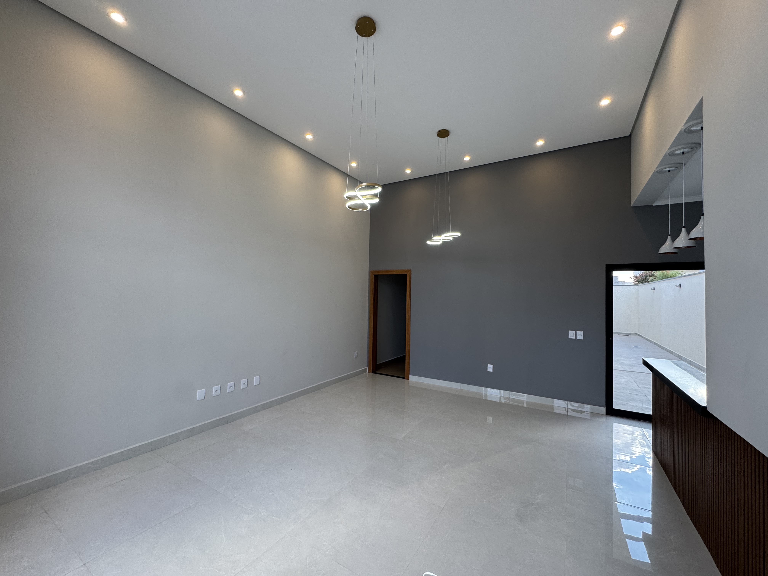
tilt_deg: +1.2
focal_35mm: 14
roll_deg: -1.3
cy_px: 288
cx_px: 384
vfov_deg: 85.7
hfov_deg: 102.1
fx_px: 311
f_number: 2.2
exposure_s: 1/120
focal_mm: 2.22
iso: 125
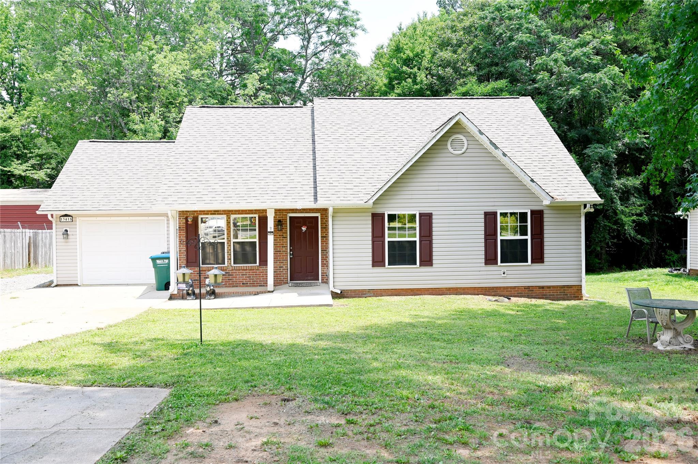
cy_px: 232
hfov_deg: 62.0
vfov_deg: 43.5
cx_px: 349
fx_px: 581
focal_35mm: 30
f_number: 6.3
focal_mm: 30
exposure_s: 1/160
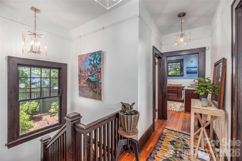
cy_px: 80
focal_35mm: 14
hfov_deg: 104.2
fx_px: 94
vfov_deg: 81.3
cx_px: 121
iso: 320
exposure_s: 1/80
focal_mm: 14
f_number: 8
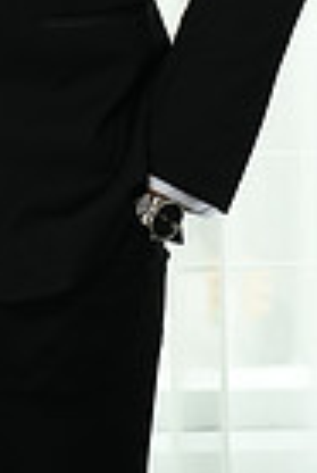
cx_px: -271
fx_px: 2806
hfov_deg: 6.3
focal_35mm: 213
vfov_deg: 9.3
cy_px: -337
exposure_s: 1/200
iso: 640
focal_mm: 51
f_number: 4
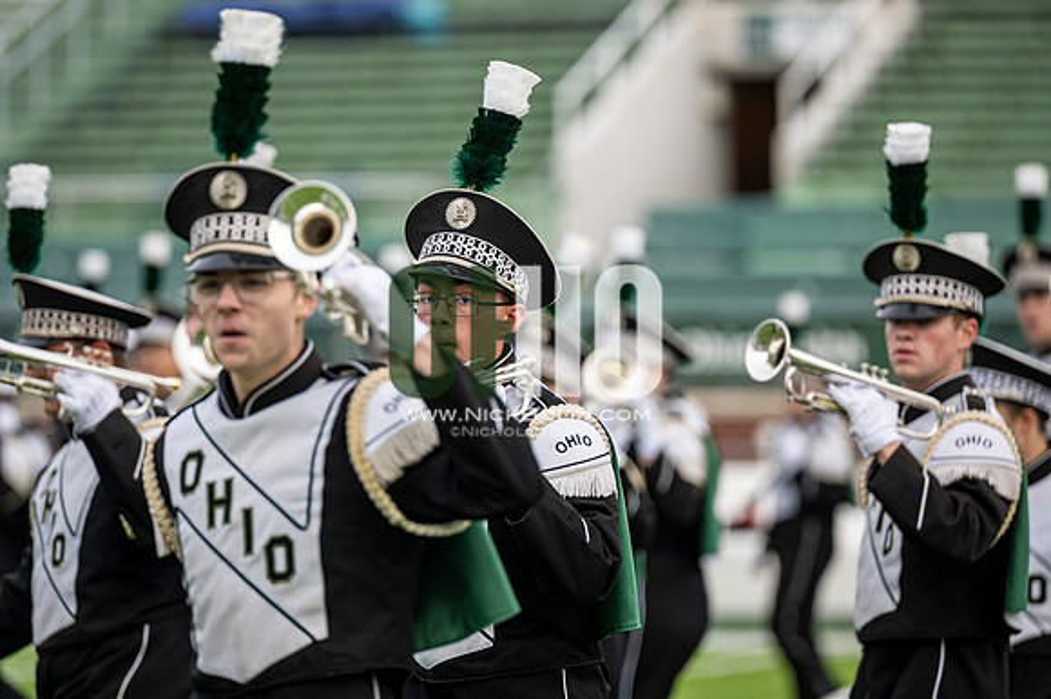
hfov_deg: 6.9
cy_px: 350
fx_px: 8753
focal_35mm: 300
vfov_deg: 4.6
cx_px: 526
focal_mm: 200
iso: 250
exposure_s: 1/500
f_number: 2.8
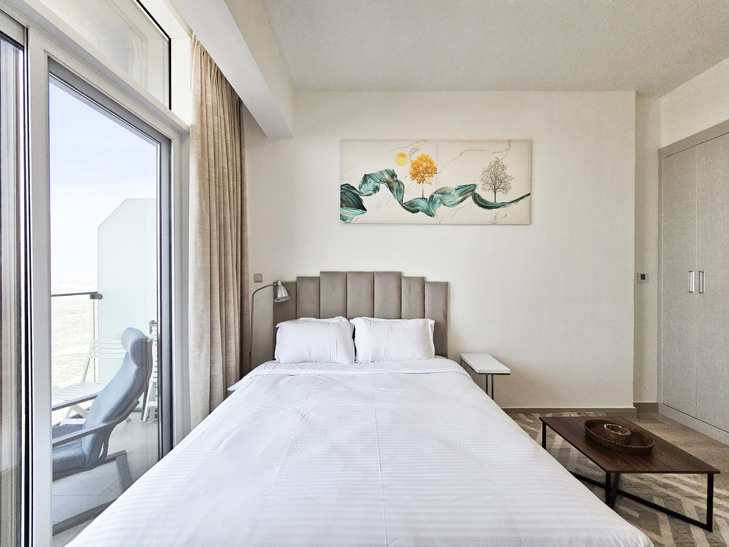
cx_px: 364
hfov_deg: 106.2
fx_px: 274
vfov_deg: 89.9
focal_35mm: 13
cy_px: 274
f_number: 2.2
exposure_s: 1/359
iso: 200
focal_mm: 2.2
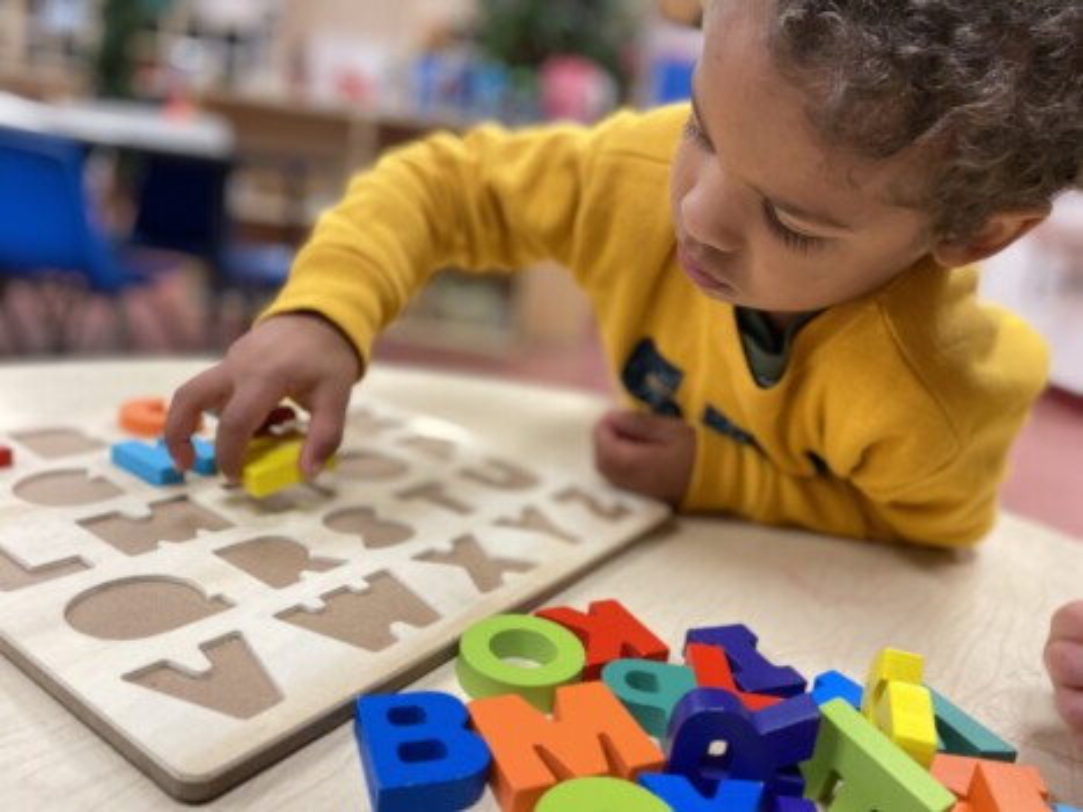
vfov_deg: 53.0
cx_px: 542
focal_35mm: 26
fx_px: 813
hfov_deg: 67.3
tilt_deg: -15.6
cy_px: 406
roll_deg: -8.9
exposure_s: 1/60
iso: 160
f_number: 1.8
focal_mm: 4.25
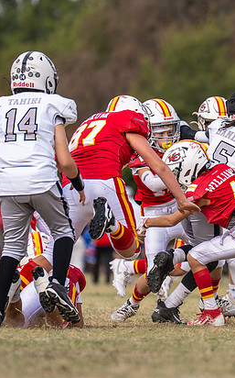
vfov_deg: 3.0
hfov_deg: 1.9
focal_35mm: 700
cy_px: 177
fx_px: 7183
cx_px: 241
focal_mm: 200
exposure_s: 1/2000
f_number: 2.8
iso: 160
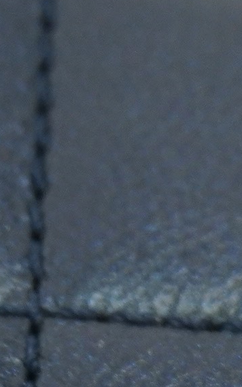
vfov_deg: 8.0
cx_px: 723
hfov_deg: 4.9
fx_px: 2724
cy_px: 593
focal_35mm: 258
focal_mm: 32
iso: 1000
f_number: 5.6
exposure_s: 1/80
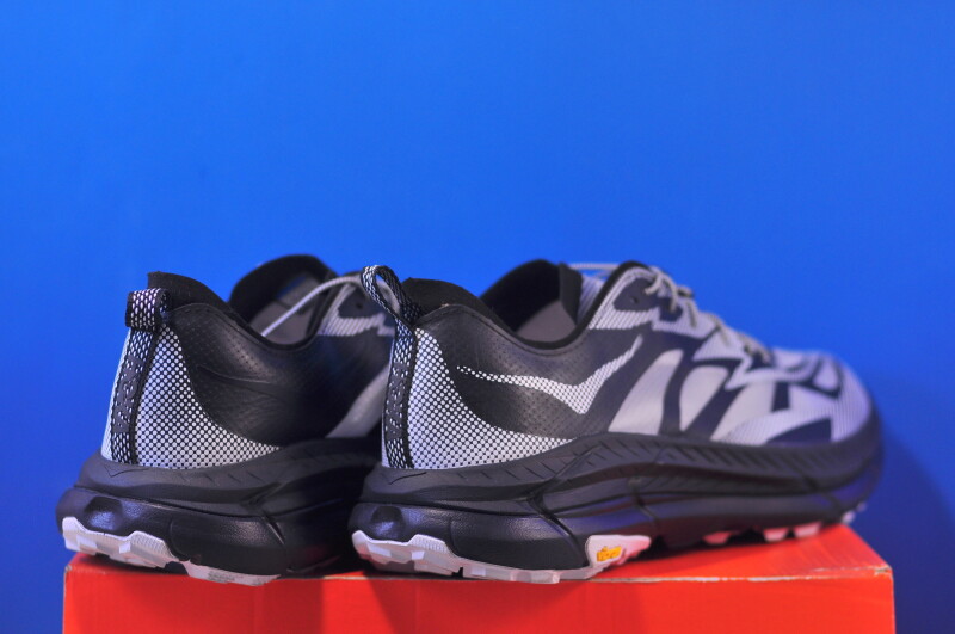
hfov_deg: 27.0
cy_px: 317
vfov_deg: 18.1
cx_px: 478
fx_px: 1987
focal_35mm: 75
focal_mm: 50
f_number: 2.5
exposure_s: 1/320
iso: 250
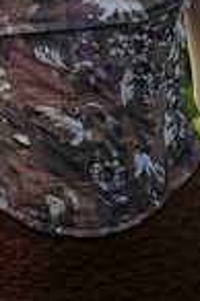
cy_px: -155
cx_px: 29
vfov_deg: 8.2
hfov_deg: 5.5
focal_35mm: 247
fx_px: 2063
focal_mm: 80
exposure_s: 1/320
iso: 400
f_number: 9
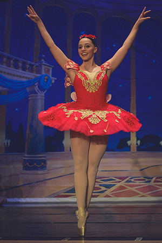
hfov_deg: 12.4
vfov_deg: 18.6
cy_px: 126
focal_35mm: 110
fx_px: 742
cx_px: 51
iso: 450
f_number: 2.8
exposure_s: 1/320
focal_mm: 70
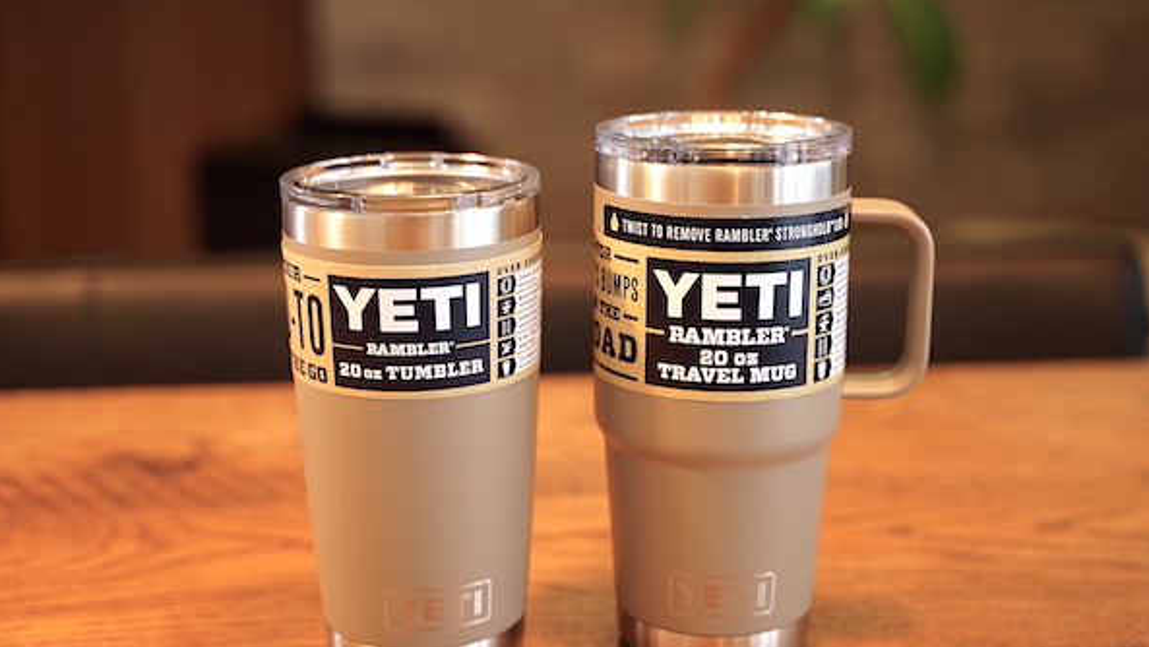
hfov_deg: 39.2
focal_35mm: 53
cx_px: 575
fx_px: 1615
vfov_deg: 22.7
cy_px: 338
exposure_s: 1/5
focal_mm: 50
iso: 100
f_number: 2.8
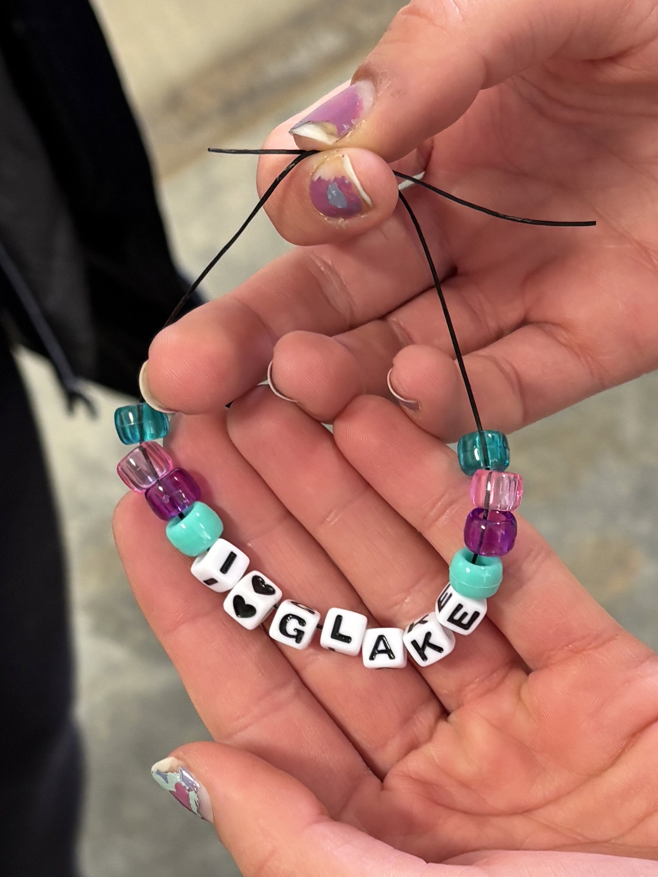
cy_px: 438
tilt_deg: -57.5
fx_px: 659
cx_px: 329
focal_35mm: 26
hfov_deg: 53.1
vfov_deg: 67.3
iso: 125
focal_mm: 5.96
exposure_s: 1/60
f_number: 1.6
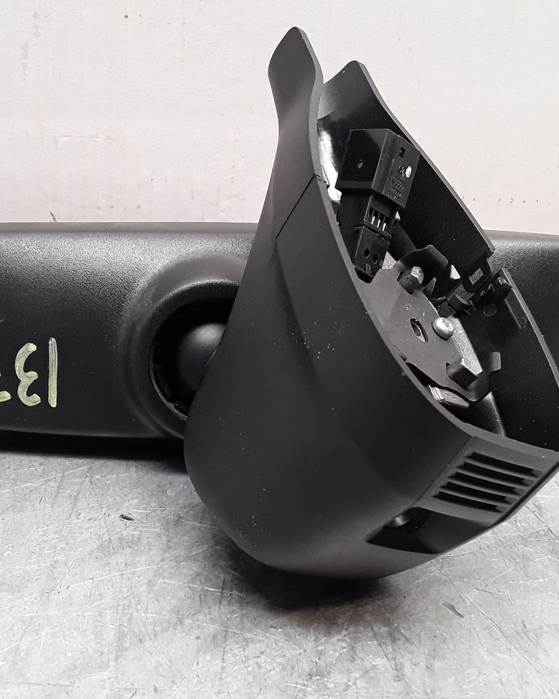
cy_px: 354
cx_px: 168
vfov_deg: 43.8
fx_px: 869
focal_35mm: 42
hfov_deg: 35.2
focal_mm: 2.91
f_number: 1.9
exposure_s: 1/50
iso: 80
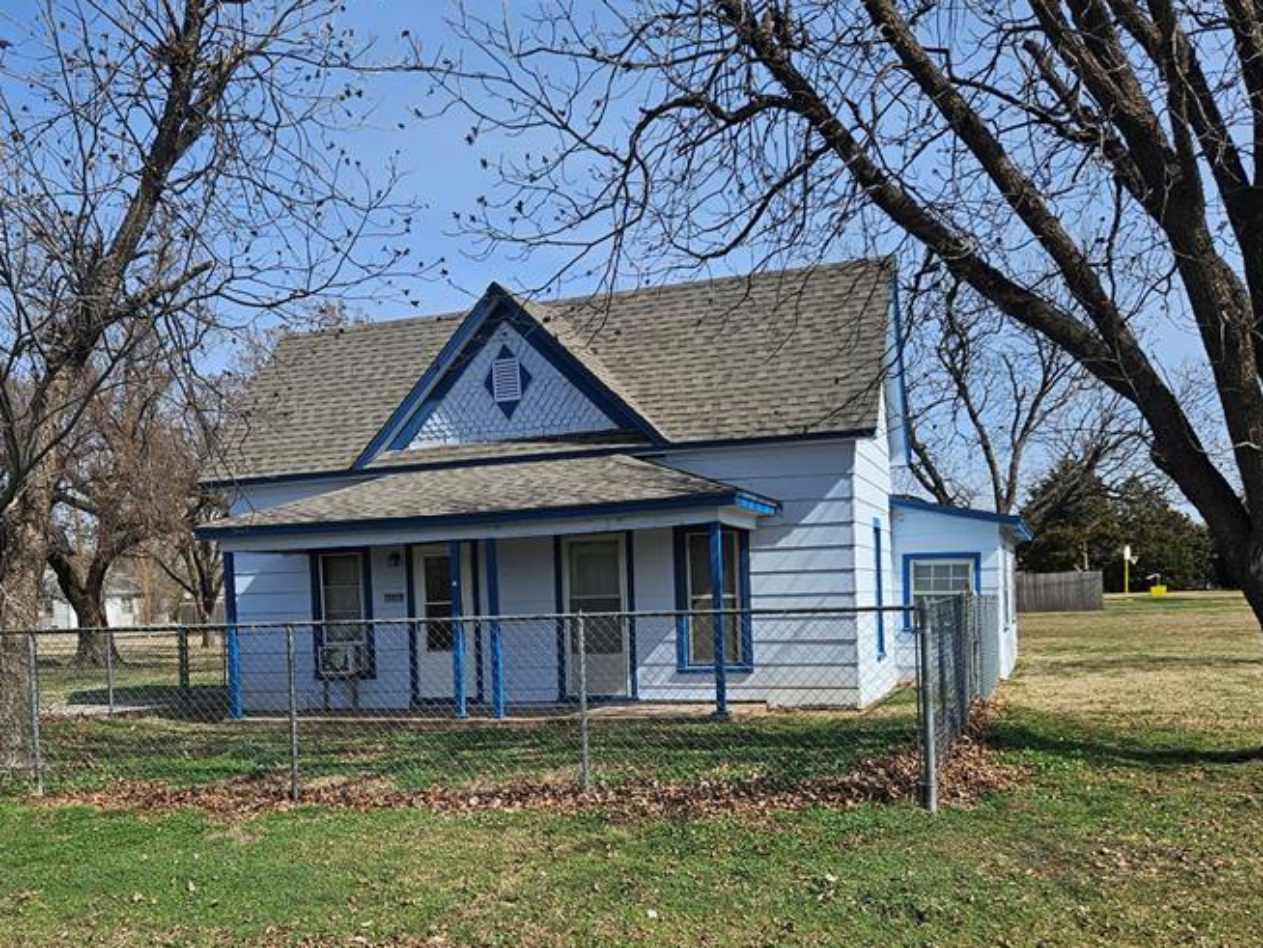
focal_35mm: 36
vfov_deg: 39.3
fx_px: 1314
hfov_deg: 51.2
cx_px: 564
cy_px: 626
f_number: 1.8
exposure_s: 1/2145
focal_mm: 5.4
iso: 25
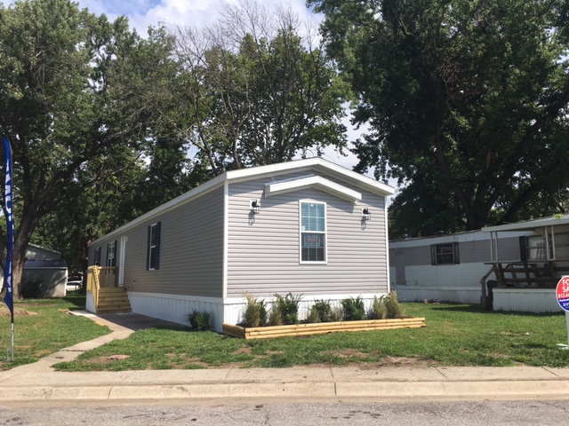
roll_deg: +0.1
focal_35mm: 29
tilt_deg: +9.8
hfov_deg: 61.7
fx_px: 477
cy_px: 213
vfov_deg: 48.2
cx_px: 284
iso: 25
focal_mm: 4.15
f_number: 2.2
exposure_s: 1/2137
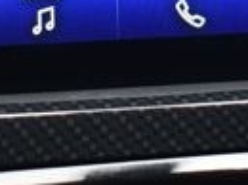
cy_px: -159
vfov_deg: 6.6
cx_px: 292
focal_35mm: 218
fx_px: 1559
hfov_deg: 9.0
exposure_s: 1/125
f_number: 4.2
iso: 1000
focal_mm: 31
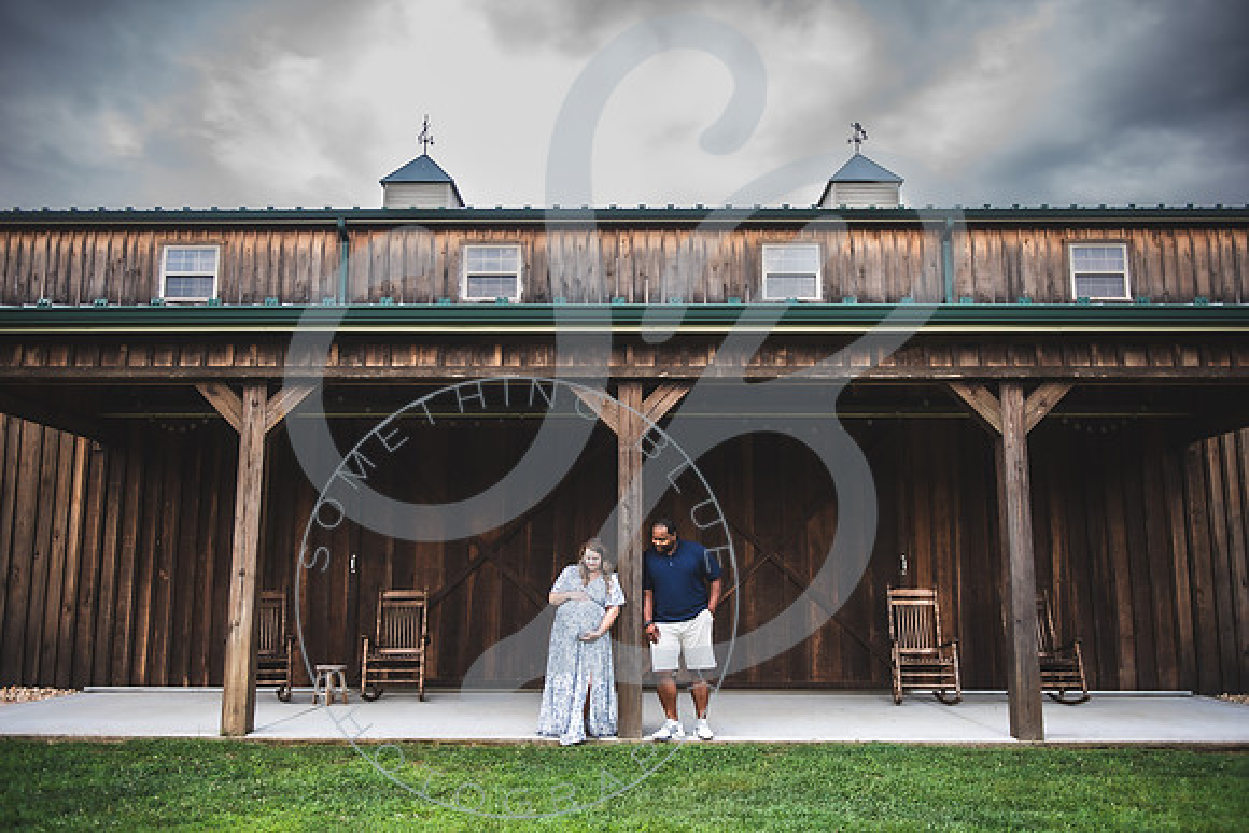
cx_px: 621
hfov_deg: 58.2
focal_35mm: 32
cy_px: 417
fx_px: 1123
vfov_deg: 40.7
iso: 100
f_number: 2.8
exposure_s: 1/125
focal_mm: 32
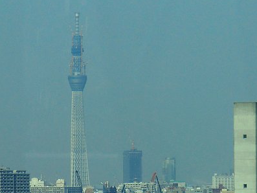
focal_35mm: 374
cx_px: 155
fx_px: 2778
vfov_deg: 4.0
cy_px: 139
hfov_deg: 5.3
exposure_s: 1/320
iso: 64
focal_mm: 25.9
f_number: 4.6
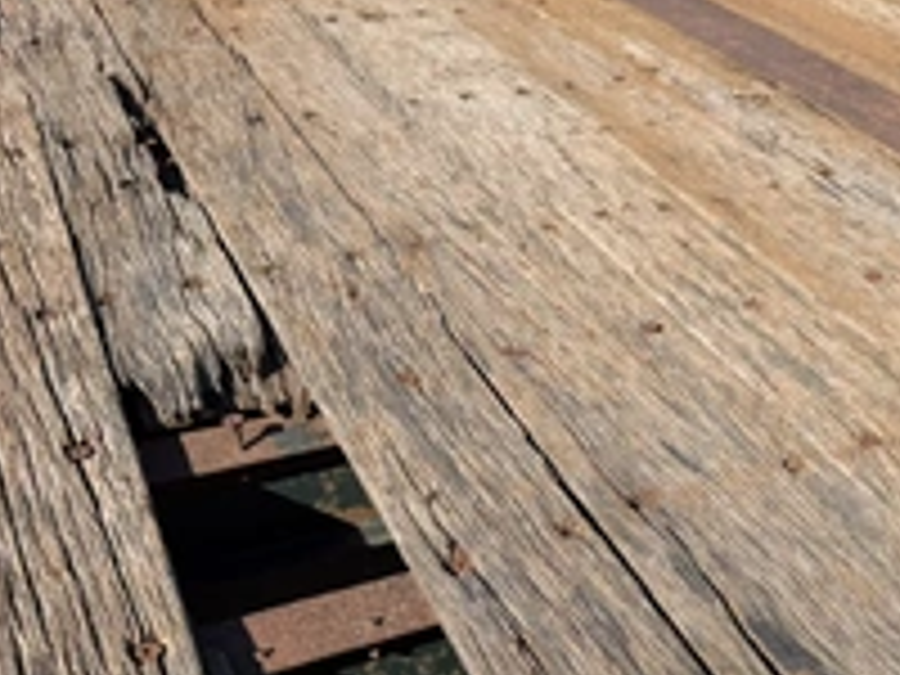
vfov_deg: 29.8
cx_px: 778
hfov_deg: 37.5
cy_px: 500
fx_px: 1248
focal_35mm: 48
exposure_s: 1/4167
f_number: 1.78
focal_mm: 6.76
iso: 80
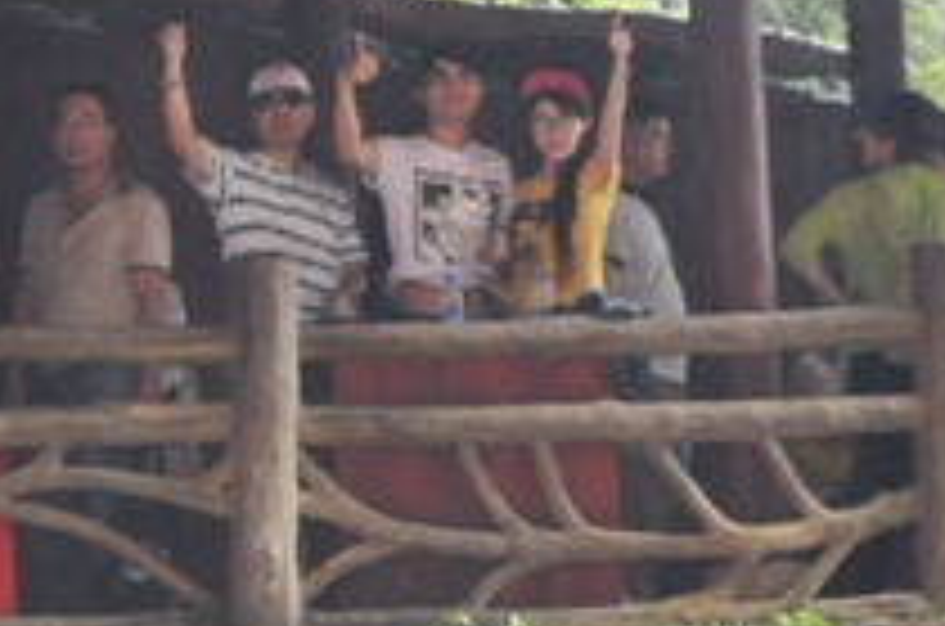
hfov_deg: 8.2
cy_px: 281
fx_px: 6588
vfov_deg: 5.4
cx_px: 464
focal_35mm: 252
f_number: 5.6
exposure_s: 1/60
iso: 800
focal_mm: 55
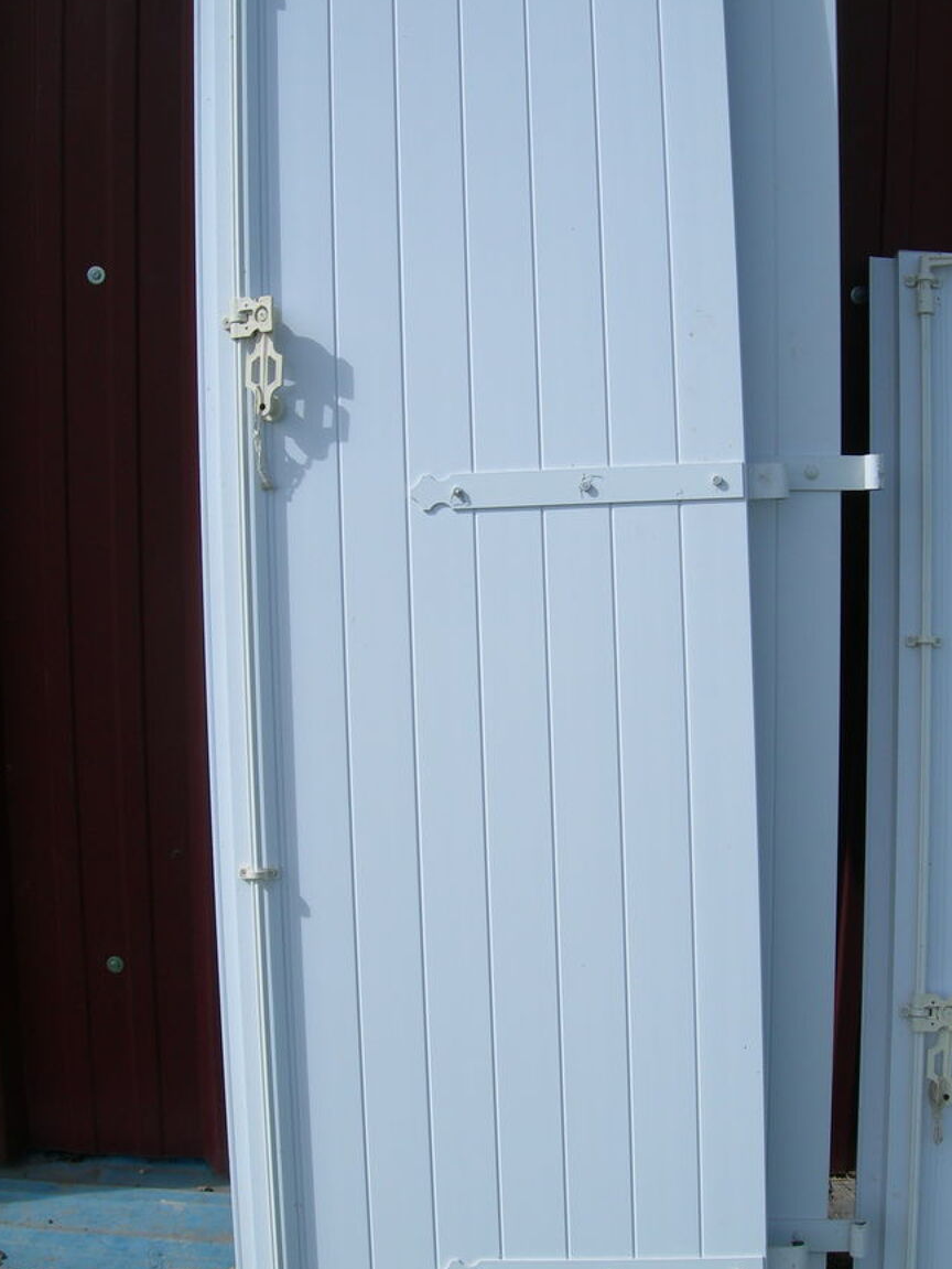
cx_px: 542
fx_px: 1613
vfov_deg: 42.9
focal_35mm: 44
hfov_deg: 32.8
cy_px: 643
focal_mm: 7.8
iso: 50
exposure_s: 1/667
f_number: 4.8
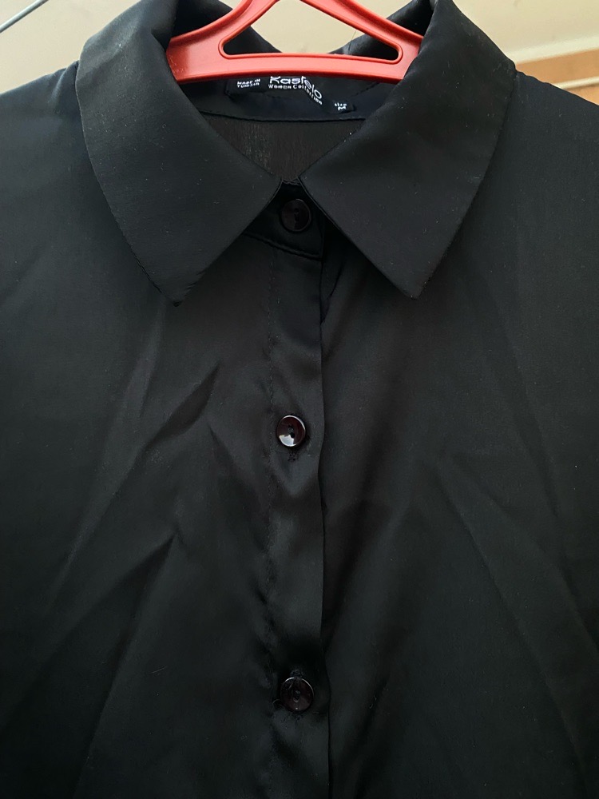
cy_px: 400
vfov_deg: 67.3
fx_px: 600
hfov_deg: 53.1
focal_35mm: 26
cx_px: 300
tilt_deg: +6.9
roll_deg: -2.3
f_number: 1.8
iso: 500
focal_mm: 4.25
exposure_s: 1/58
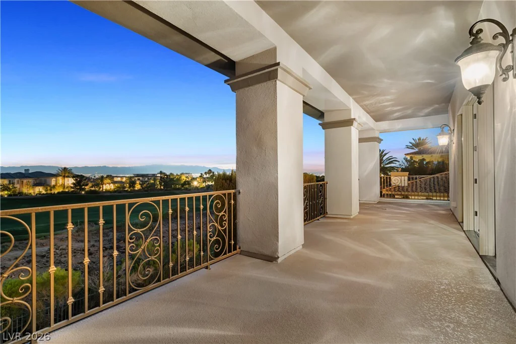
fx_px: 229
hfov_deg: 96.7
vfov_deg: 73.8
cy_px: 172
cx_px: 258
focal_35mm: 16
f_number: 8
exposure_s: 13
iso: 400
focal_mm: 16
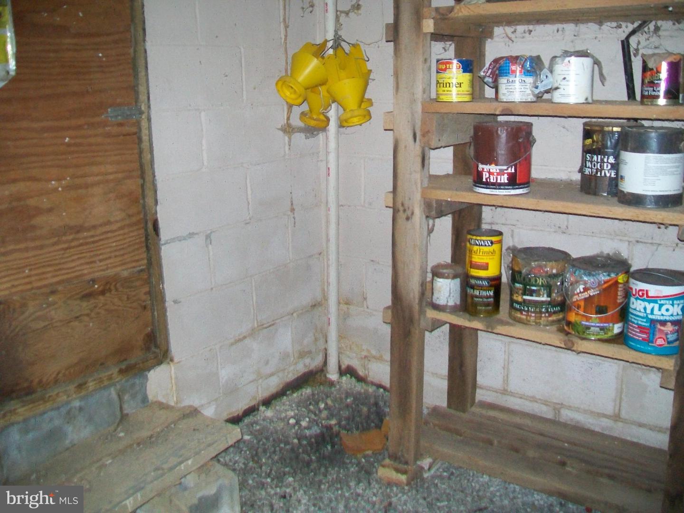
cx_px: 342
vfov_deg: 41.8
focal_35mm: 34
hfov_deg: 54.0
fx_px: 672
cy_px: 256
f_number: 2.7
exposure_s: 1/60
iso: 160
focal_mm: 6.1
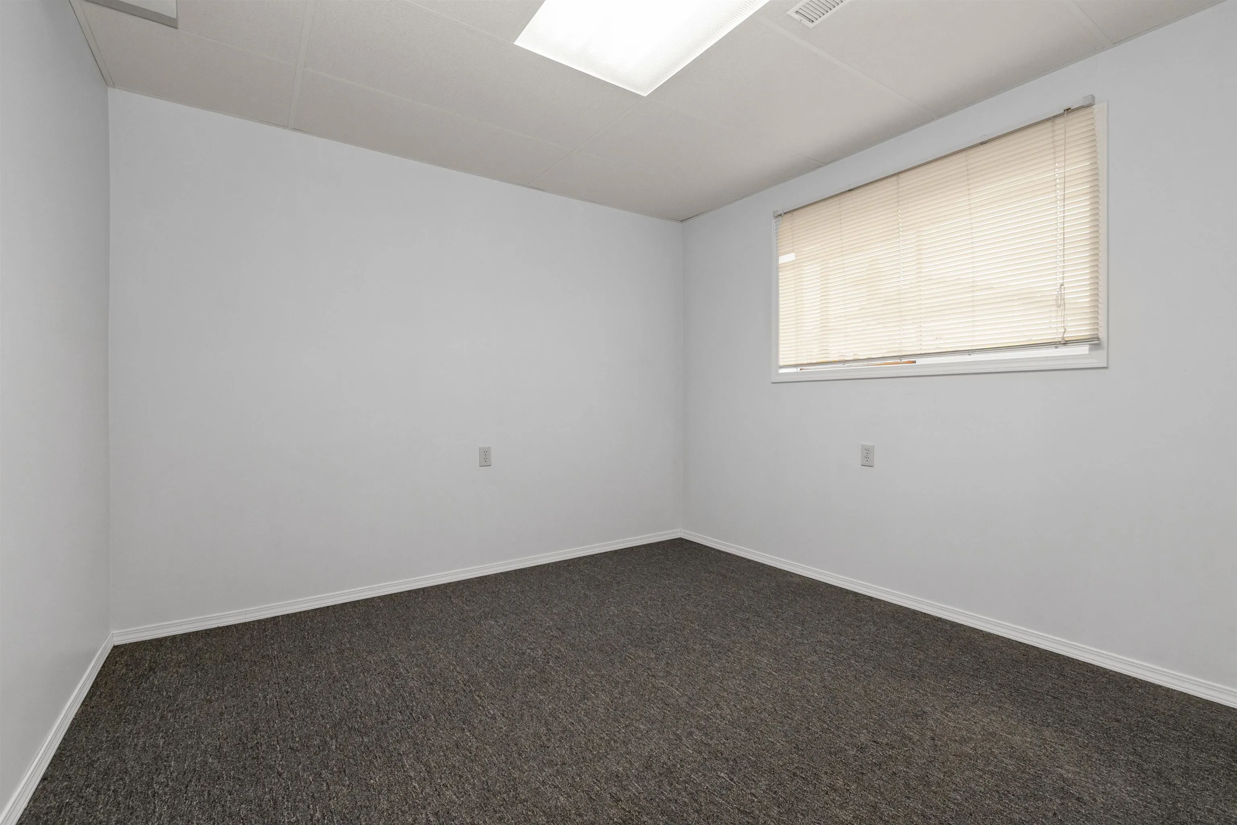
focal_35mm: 15
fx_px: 515
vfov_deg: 77.3
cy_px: 412
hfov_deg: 100.4
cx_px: 618
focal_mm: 10
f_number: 9
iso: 250
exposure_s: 1/20
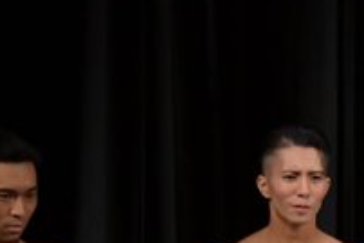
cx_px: 287
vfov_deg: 1.4
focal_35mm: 976
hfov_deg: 2.1
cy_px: 410
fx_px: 9875
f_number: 5.6
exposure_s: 1/400
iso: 3200
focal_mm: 170
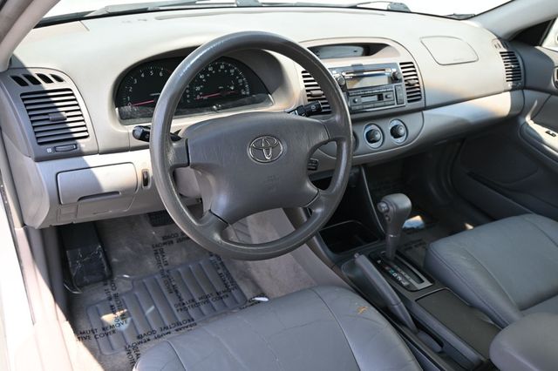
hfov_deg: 60.7
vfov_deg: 42.6
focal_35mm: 31
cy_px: 186
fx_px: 476
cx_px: 279
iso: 320
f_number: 4
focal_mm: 20.5
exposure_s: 1/250
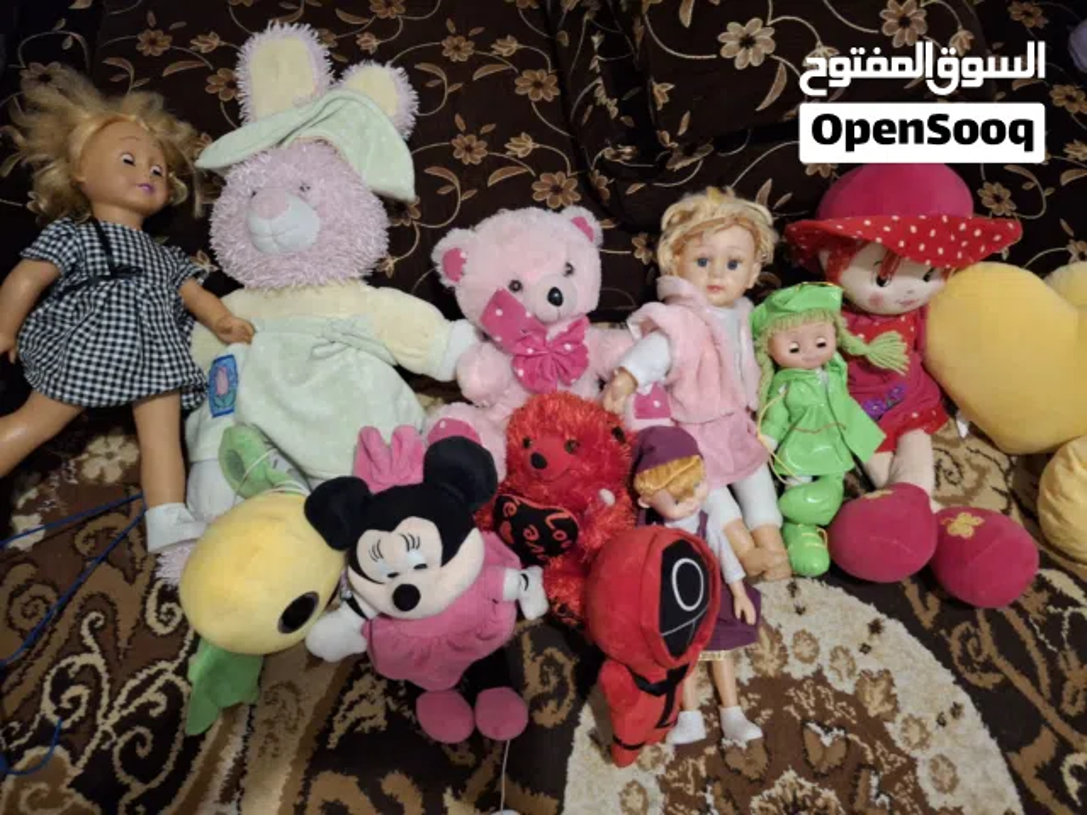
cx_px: 544
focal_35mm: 25
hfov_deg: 69.4
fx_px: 785
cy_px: 408
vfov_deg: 54.9
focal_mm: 4.69
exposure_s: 1/20
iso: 640
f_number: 1.8
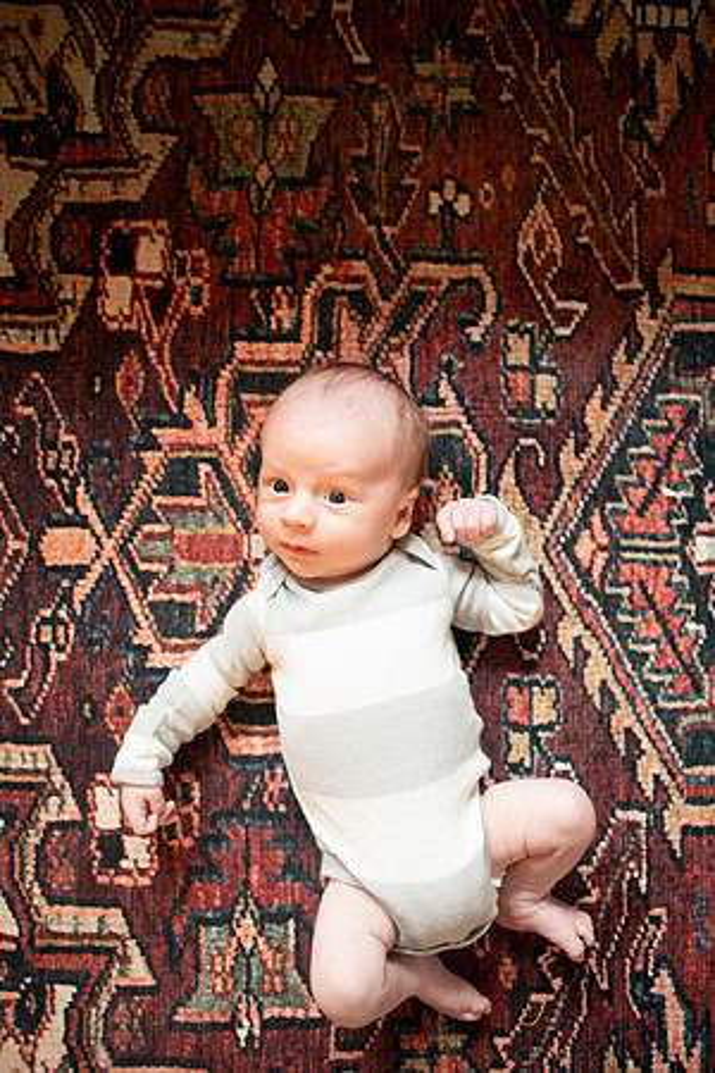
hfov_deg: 37.9
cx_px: 358
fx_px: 1043
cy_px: 536
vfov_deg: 54.4
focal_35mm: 35
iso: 2500
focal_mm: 35
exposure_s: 1/200
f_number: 2
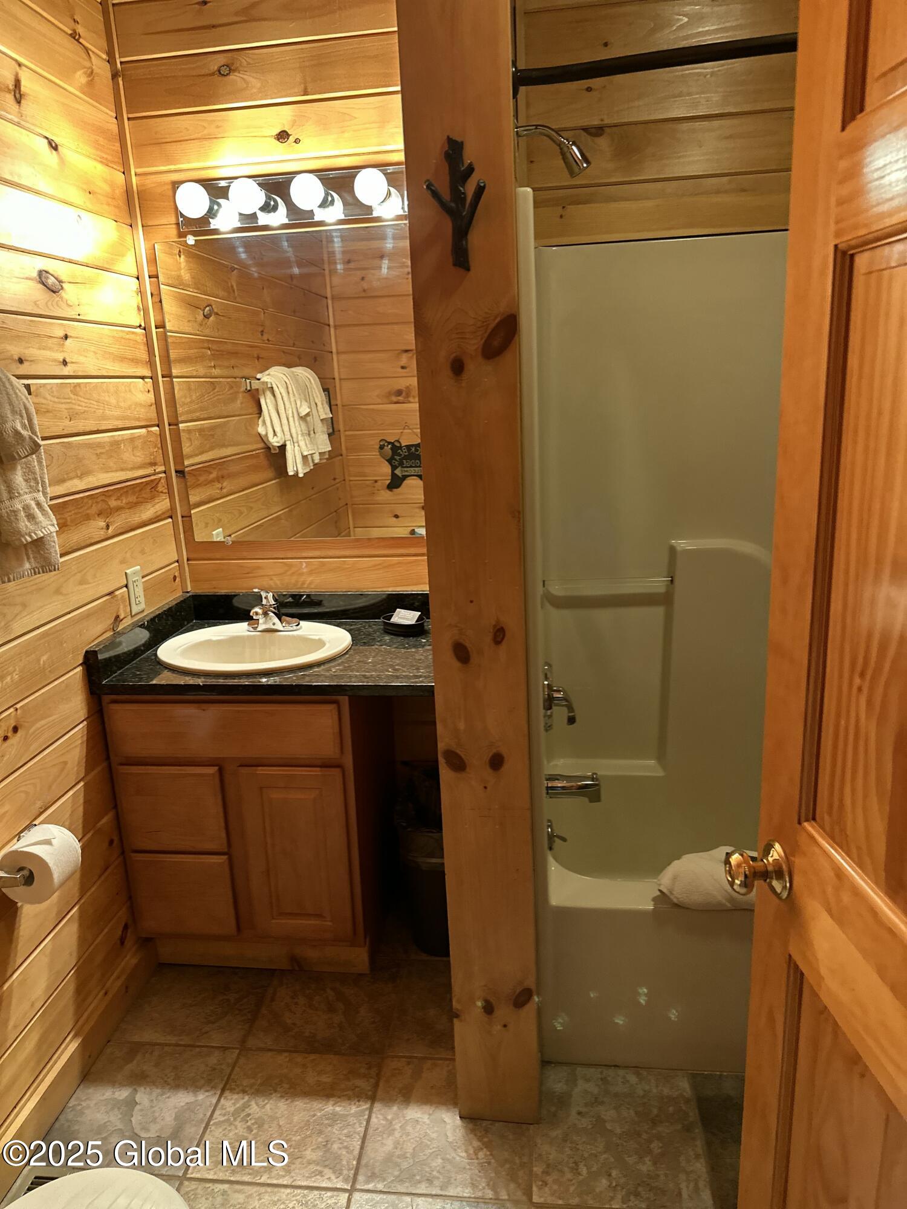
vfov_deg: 71.6
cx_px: 454
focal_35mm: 24
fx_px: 838
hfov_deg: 56.8
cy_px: 604
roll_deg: +2.3
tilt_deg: -14.3
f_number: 1.78
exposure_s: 1/60
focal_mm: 6.86
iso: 400
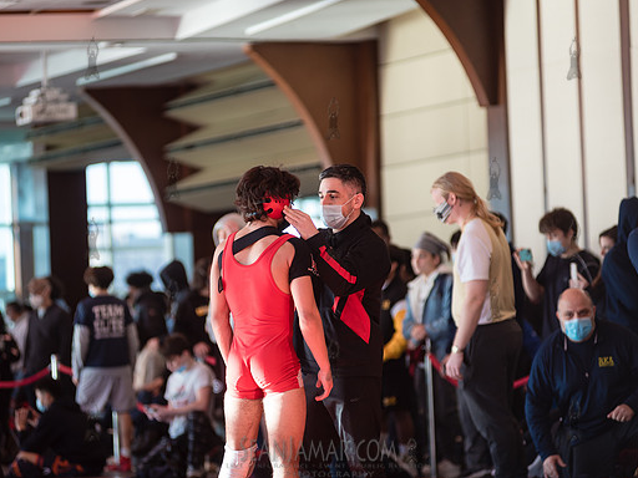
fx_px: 4018
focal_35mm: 218
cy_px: 238
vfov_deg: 6.8
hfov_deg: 9.1
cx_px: 333
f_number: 4
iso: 400
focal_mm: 200
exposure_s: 1/400
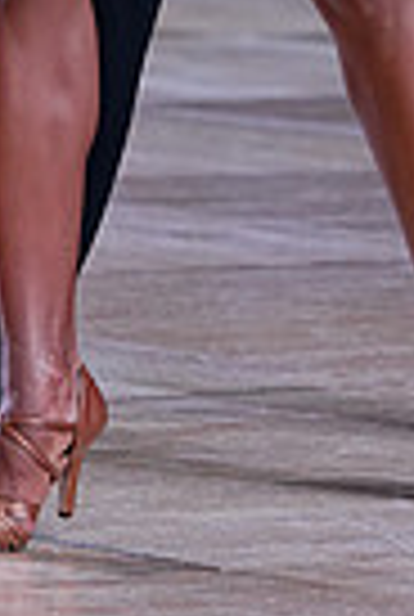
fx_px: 9285
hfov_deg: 2.6
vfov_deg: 3.8
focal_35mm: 541
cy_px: -612
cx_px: 209
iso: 1250
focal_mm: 128
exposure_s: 1/500
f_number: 4
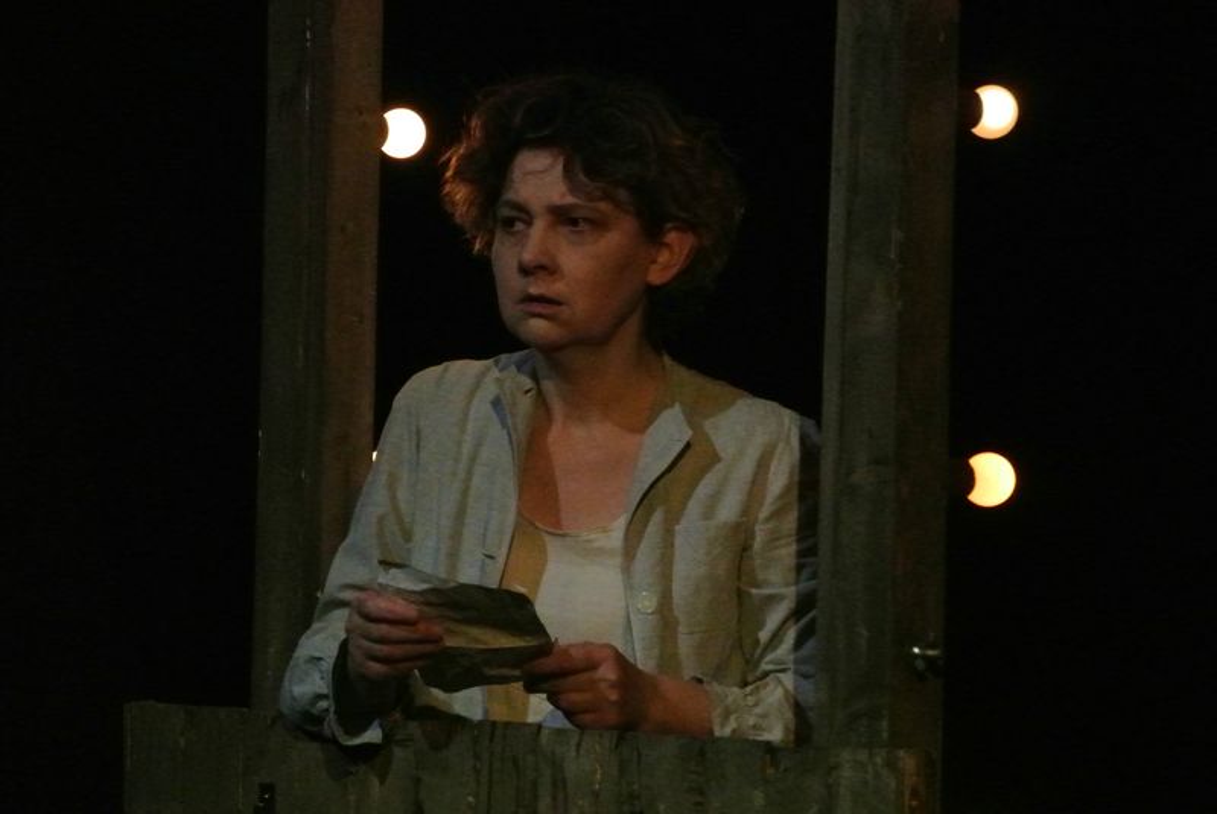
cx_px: 608
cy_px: 407
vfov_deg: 4.6
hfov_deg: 6.9
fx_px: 10049
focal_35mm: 297
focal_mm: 110
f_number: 5.6
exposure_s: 1/60
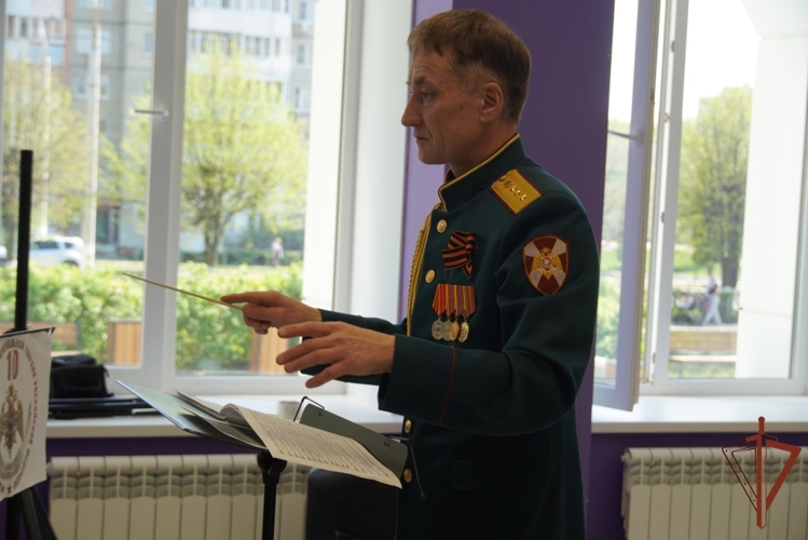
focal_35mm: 69
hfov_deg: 29.2
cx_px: 404
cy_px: 270
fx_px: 1549
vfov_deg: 19.8
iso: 200
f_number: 5
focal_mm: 46
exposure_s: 1/160
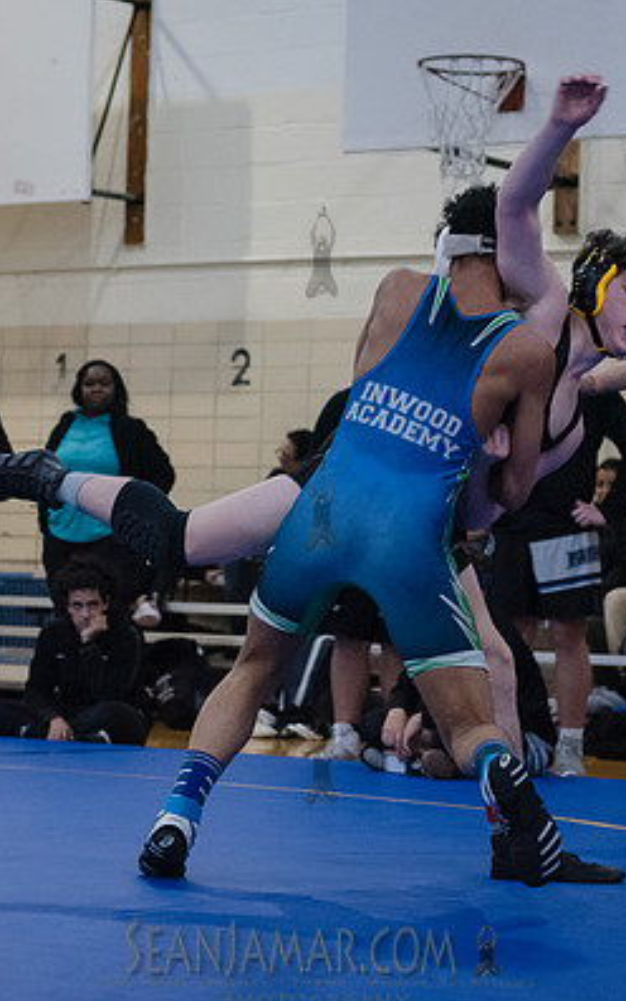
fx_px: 3004
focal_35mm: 110
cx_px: 330
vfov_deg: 18.9
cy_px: 466
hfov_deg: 11.9
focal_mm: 66
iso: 6400
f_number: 3.2
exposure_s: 1/400
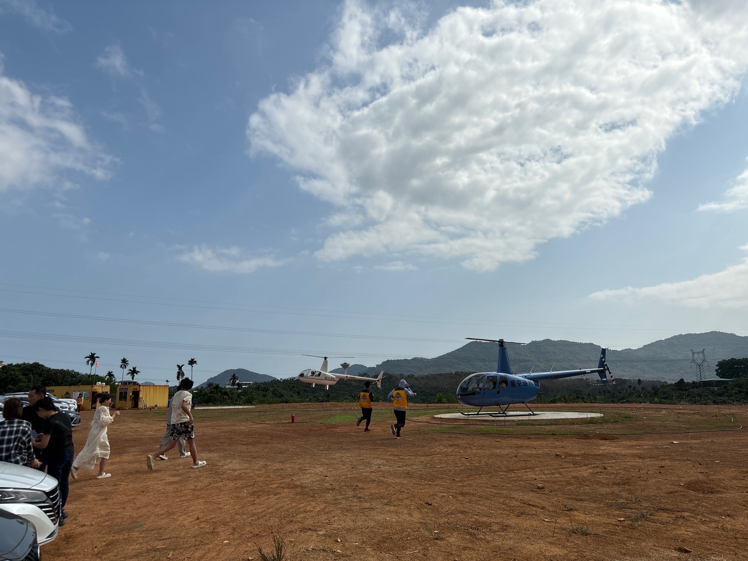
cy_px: 280
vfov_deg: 53.1
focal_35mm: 26
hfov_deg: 67.3
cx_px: 374
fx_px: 562
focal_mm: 5.96
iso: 50
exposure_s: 1/9901
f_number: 1.6
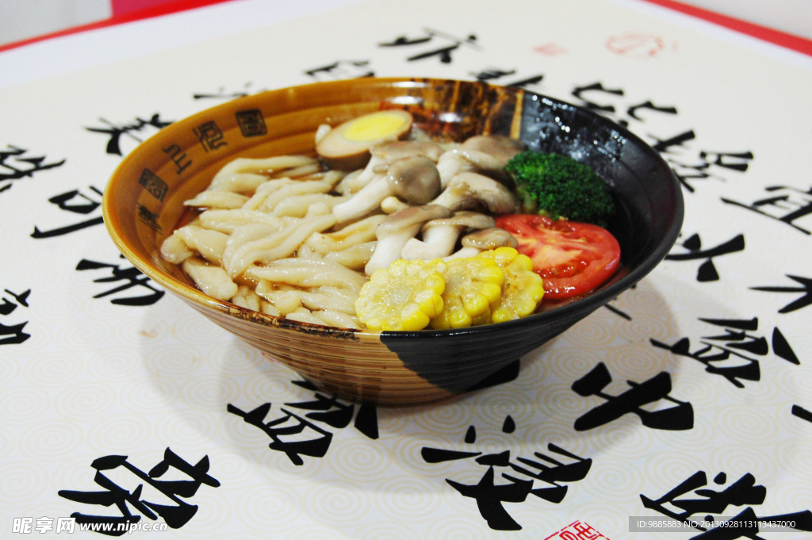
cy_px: 270
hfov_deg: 35.1
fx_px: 1285
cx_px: 406
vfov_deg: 23.7
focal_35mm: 57
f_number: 5.6
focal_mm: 38
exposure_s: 1/15
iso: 400
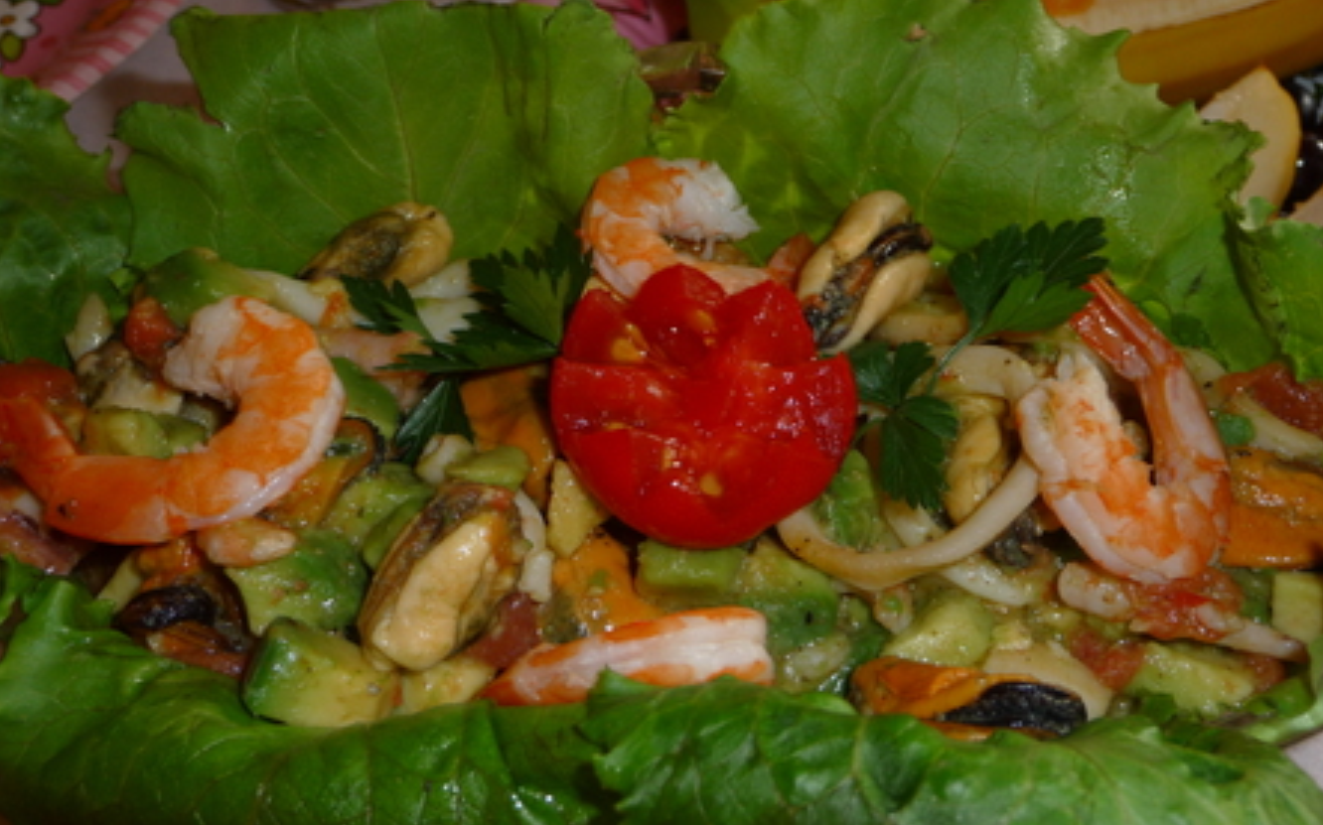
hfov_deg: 46.2
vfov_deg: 29.8
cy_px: 366
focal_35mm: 43
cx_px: 667
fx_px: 1550
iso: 100
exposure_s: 1/30
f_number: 3.9
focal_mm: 6.7
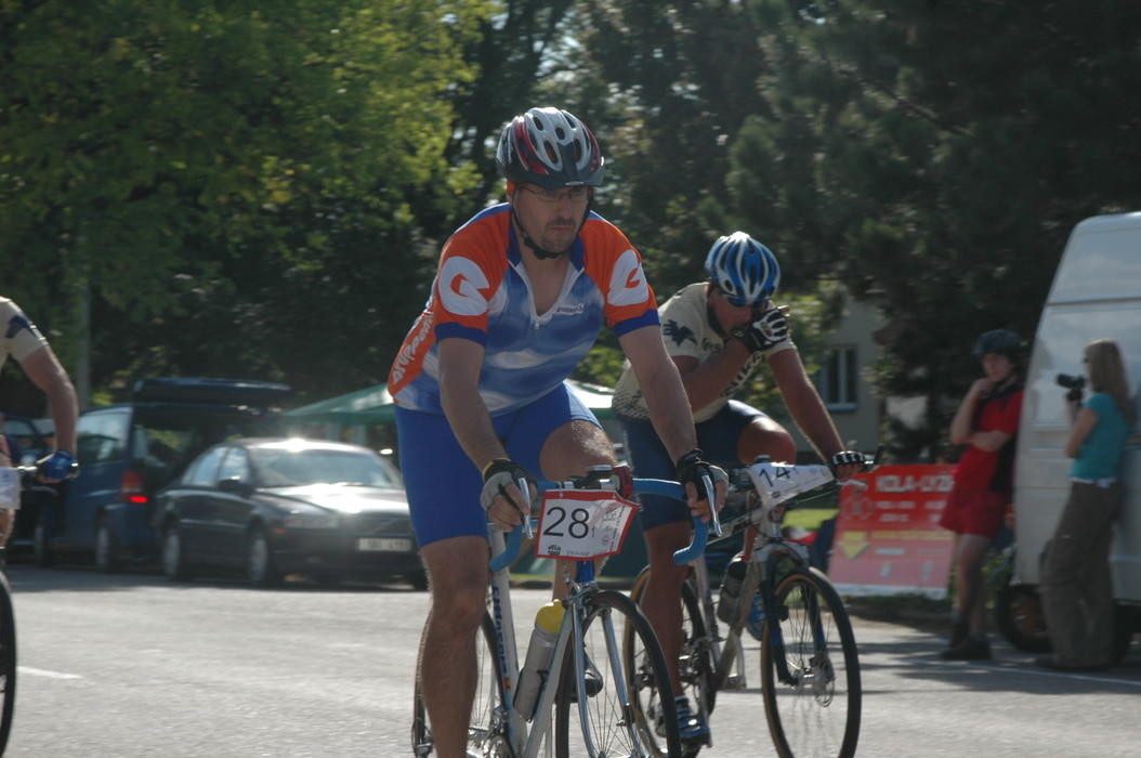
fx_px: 4036
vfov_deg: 10.7
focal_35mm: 128
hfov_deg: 16.1
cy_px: 379
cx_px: 570
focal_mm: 85
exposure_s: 1/350
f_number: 9.5
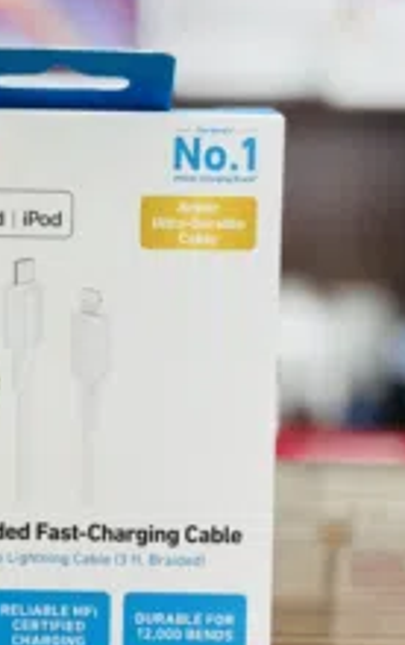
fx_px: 1761
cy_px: 290
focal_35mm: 100
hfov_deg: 13.1
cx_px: 88
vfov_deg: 20.8
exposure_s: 1/50
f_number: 1.6
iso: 25
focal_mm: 5.96
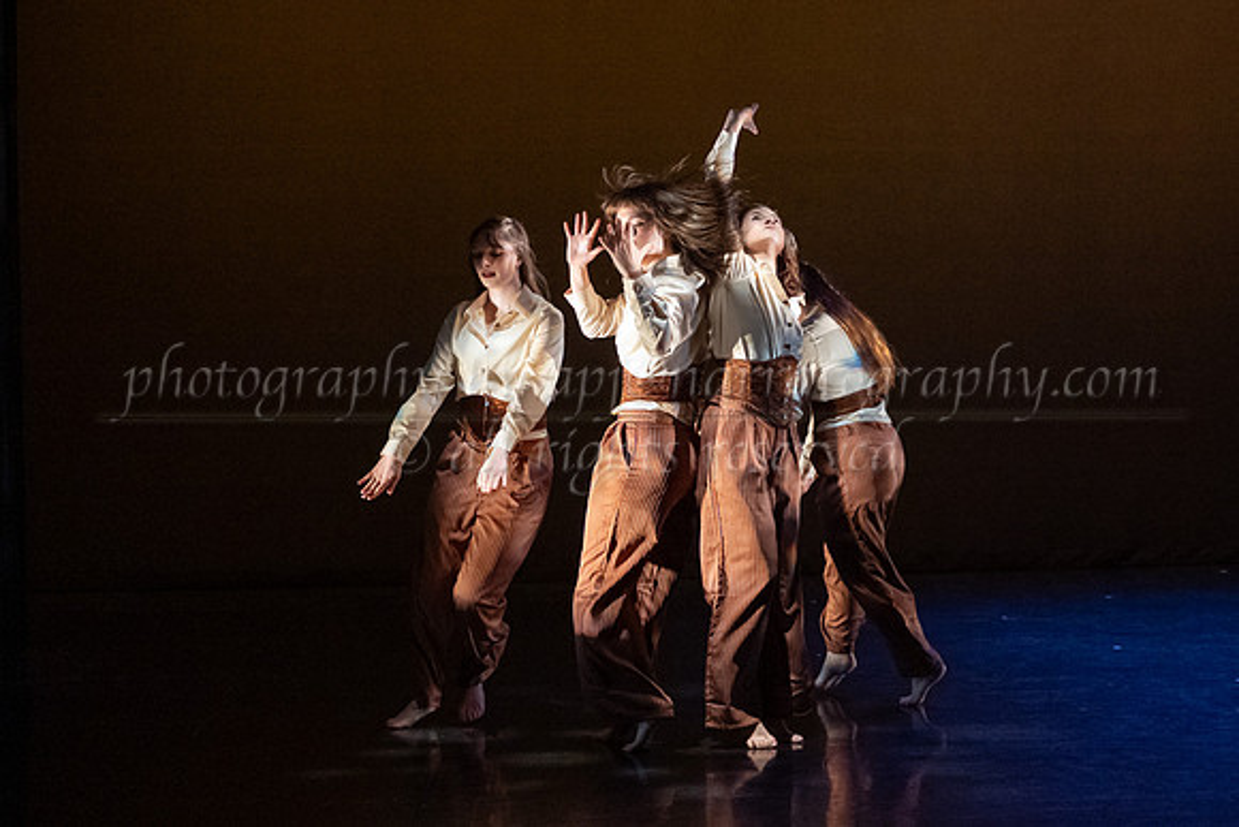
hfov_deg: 25.9
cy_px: 401
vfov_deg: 17.5
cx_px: 709
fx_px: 2688
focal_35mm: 78
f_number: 3.5
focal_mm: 53
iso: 4000
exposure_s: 1/400
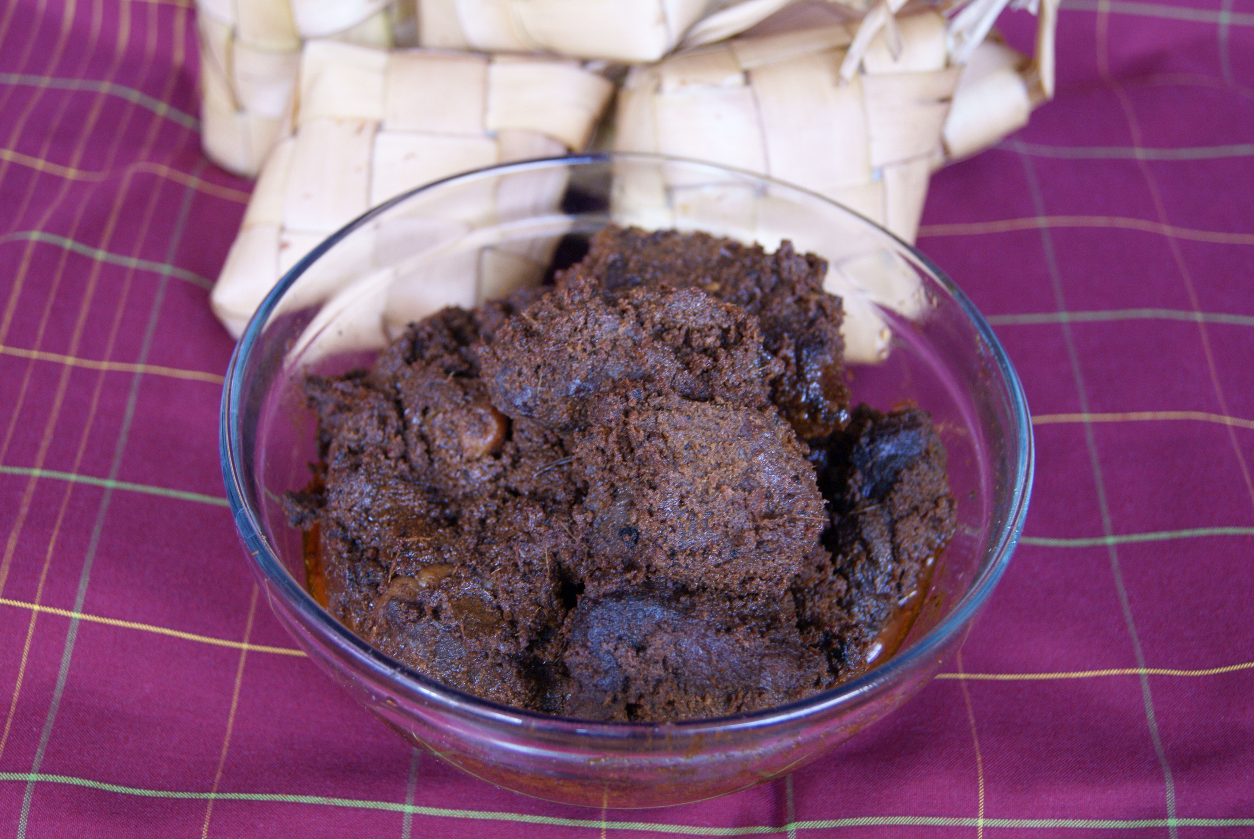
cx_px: 627
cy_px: 420
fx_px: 1831
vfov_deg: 25.8
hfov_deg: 37.8
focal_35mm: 52
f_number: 5
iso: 400
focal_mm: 35
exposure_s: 1/15
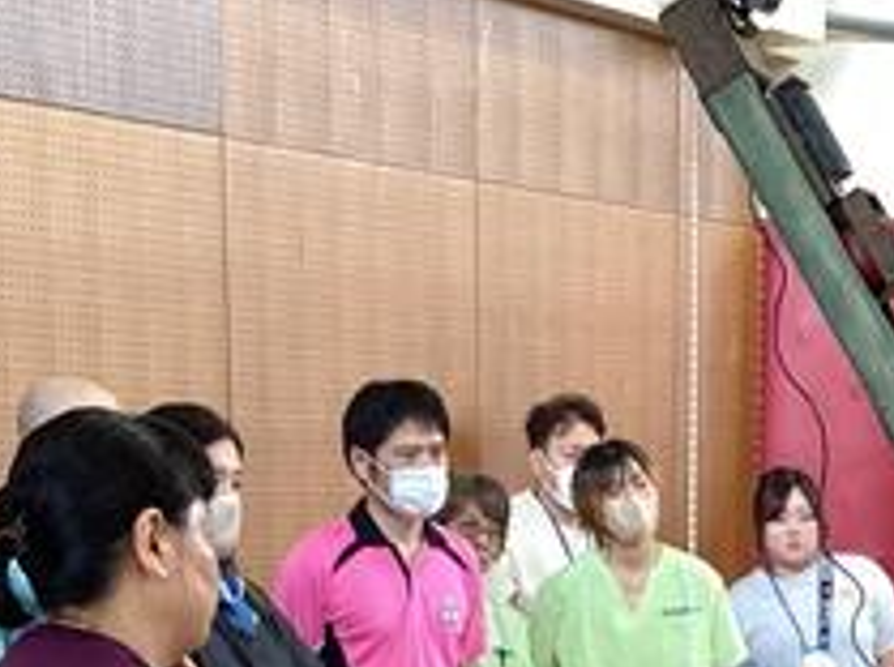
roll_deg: -1.0
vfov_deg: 13.2
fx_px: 2681
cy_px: 1084
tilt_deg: -12.8
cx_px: 586
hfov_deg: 18.9
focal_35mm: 104
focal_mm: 3.3
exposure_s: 1/50
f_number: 2.4
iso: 200
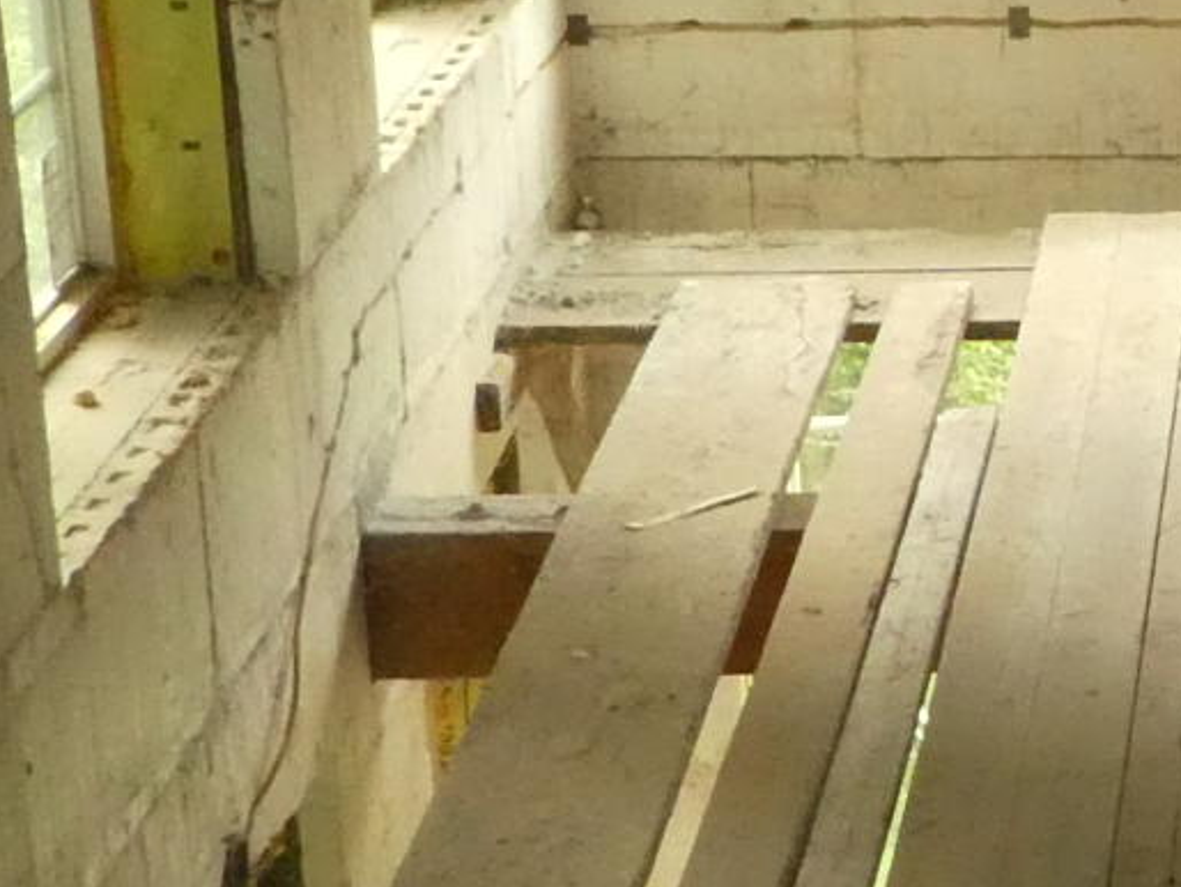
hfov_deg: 13.3
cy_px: 386
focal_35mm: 140
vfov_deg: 10.6
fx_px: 4779
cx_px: 1774
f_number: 3.3
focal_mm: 4.3
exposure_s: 1/60
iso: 640
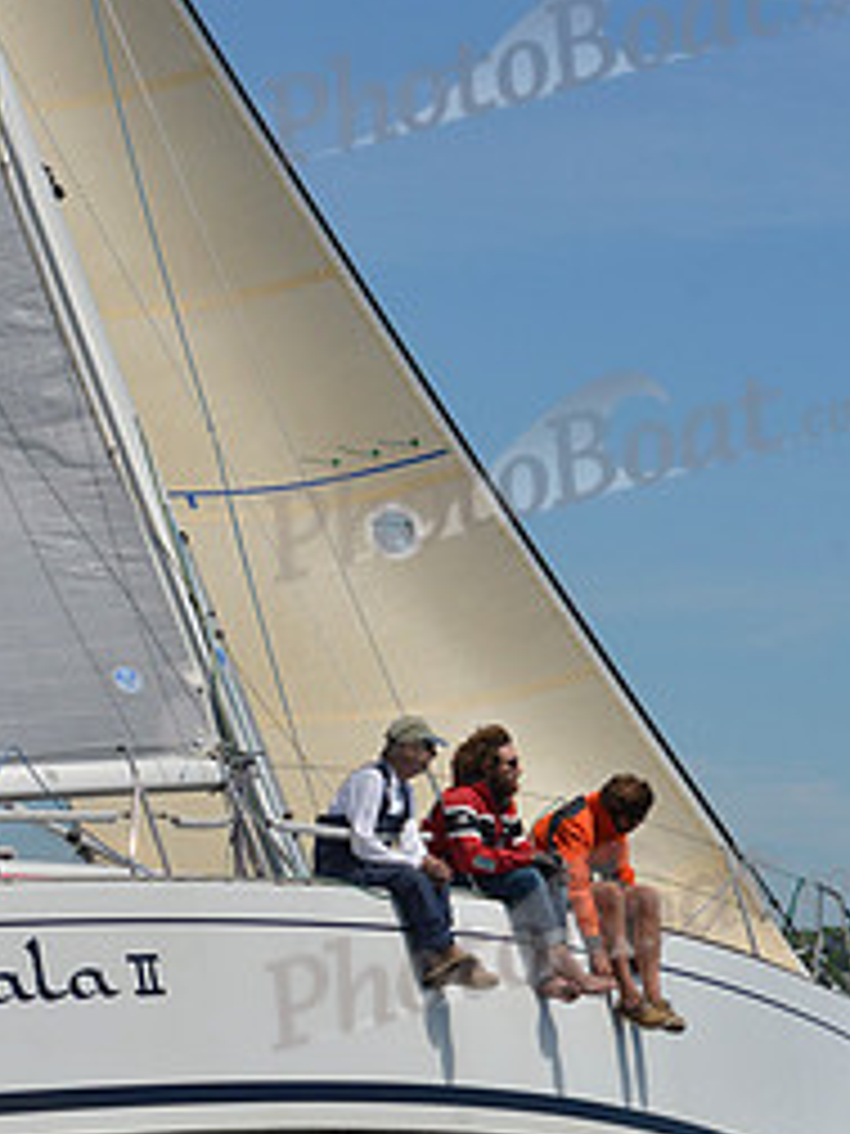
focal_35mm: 155
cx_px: 36
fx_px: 5075
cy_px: 763
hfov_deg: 9.5
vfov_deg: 12.7
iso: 280
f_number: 11
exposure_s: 1/1250
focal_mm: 70
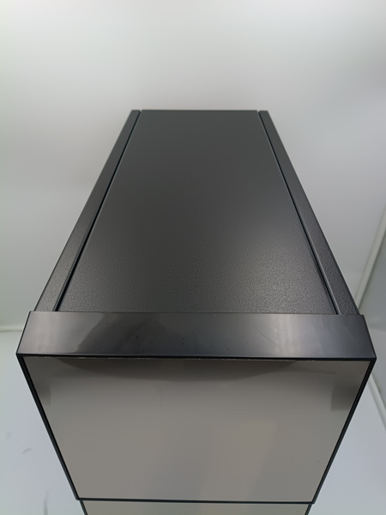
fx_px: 387
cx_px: 193
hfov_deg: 53.1
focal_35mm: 26
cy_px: 258
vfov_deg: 67.3
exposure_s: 1/122
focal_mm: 4.81
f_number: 1.8
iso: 143
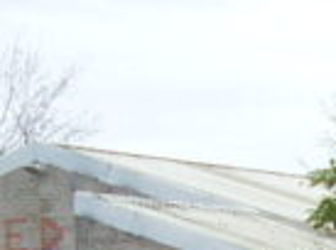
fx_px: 2759
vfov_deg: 4.8
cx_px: 942
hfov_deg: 6.5
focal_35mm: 285
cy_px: 875
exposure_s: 1/250
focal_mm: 6.3
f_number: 2.8
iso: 80
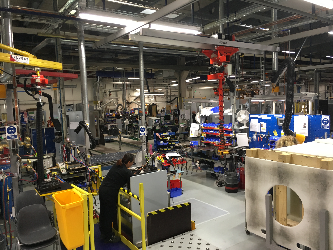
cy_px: 125
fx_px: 279
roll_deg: +1.0
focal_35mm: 29
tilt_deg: -6.1
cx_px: 166
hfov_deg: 61.7
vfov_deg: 48.2
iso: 80
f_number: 2.2
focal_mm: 4.15
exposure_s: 1/33
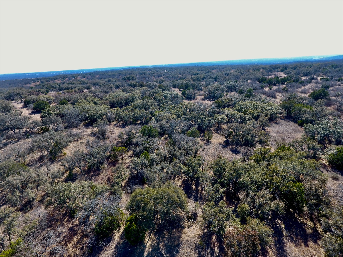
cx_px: 172
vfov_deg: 66.0
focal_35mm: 20
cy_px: 128
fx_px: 198
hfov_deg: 81.7
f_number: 2.8
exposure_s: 1/301
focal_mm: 3.61
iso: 100
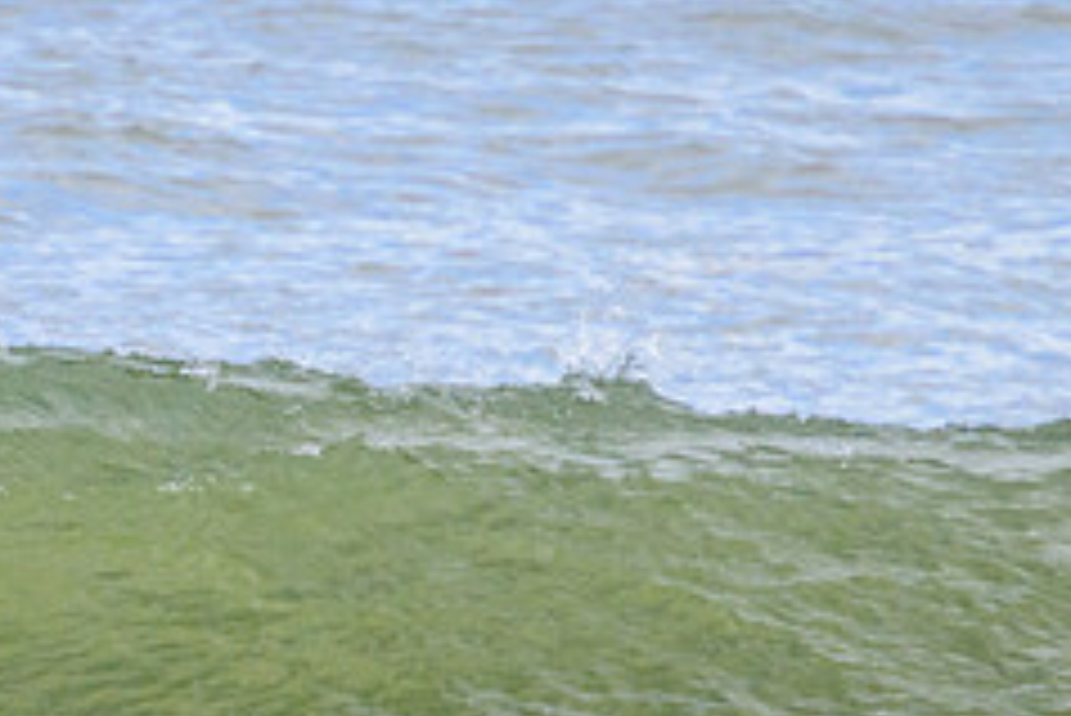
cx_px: 78
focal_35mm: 2372
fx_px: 70607
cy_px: 632
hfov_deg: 0.9
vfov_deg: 0.6
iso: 1250
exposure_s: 1/2000
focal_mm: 800
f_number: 11
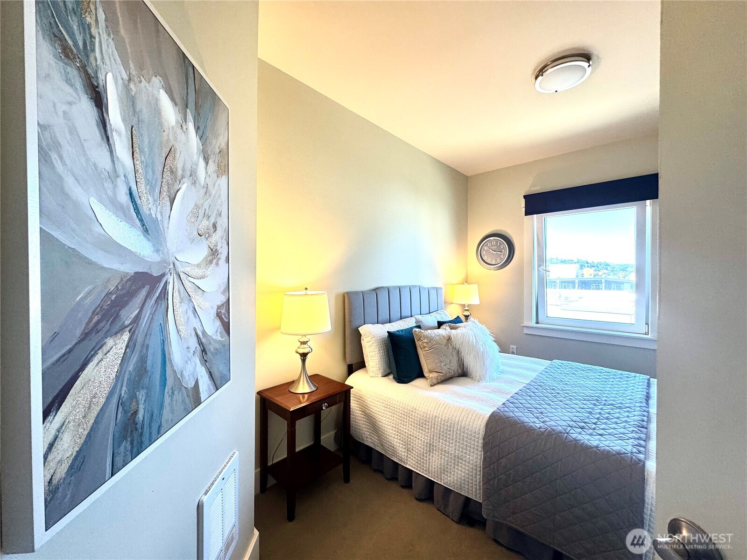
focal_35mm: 14
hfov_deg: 102.1
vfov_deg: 85.7
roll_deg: -0.8
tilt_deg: -0.9
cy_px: 280
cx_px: 374
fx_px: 302
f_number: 2.2
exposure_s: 1/120
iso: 160
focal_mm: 2.22
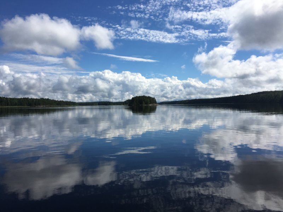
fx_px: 237
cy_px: 106
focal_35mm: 29
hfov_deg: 61.7
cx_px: 142
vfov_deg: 48.2
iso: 25
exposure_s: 1/3344
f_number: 2.2
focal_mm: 4.15
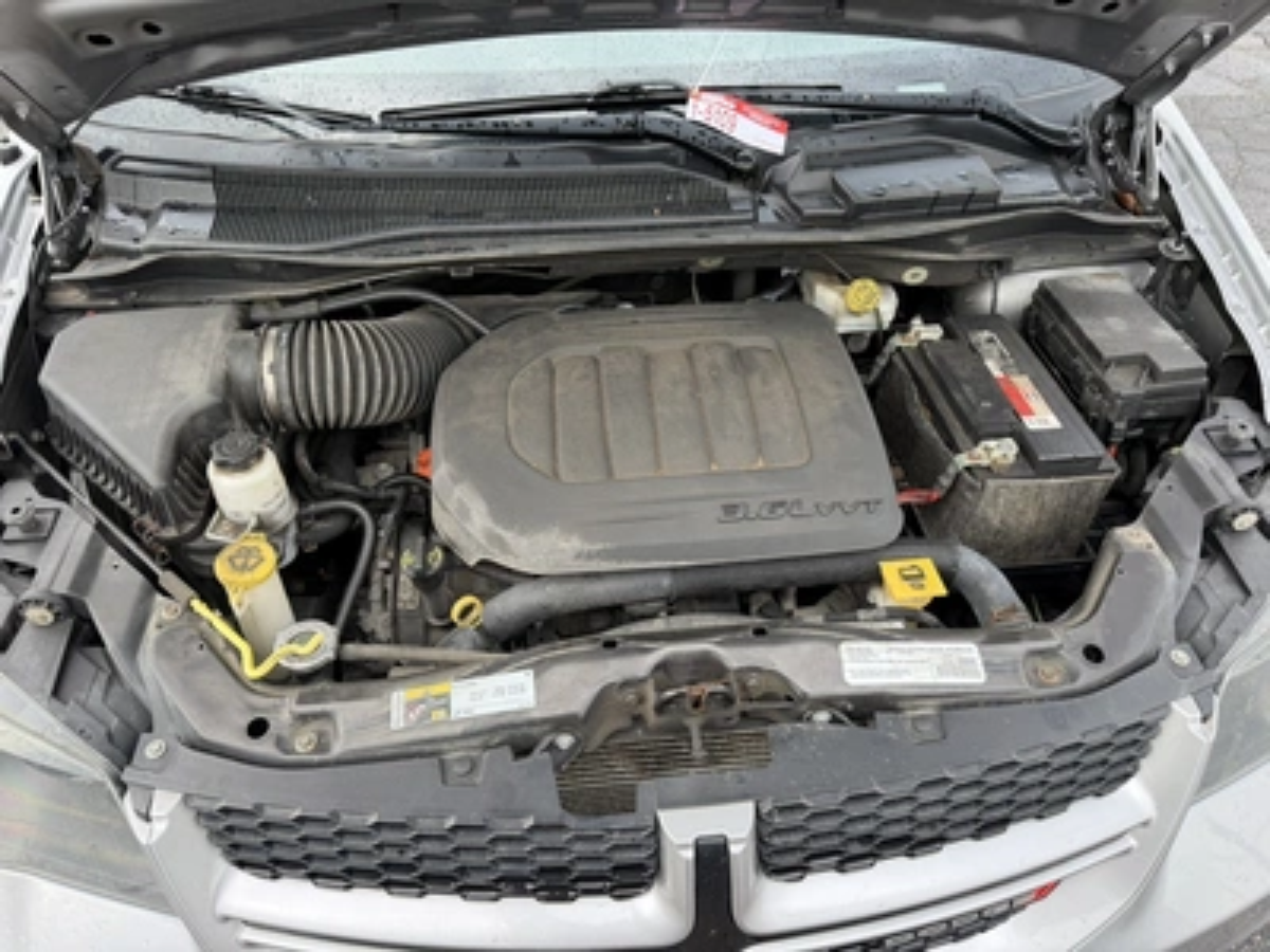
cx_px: 635
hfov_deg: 71.6
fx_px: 881
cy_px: 476
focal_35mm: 24
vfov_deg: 56.8
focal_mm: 6.76
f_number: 1.78
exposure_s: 1/177
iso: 80
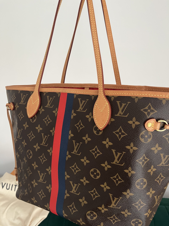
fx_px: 169
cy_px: 113
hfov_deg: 53.1
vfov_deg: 67.3
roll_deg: -2.7
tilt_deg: -10.6
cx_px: 84
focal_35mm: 26
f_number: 1.6
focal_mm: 5.1
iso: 250
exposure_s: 1/60
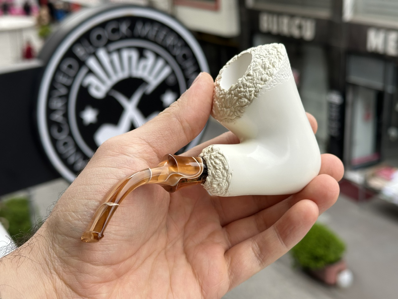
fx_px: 552
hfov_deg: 39.7
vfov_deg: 30.3
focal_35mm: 48
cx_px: 199
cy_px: 150
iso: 64
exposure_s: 1/1212
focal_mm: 6.86
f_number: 1.78
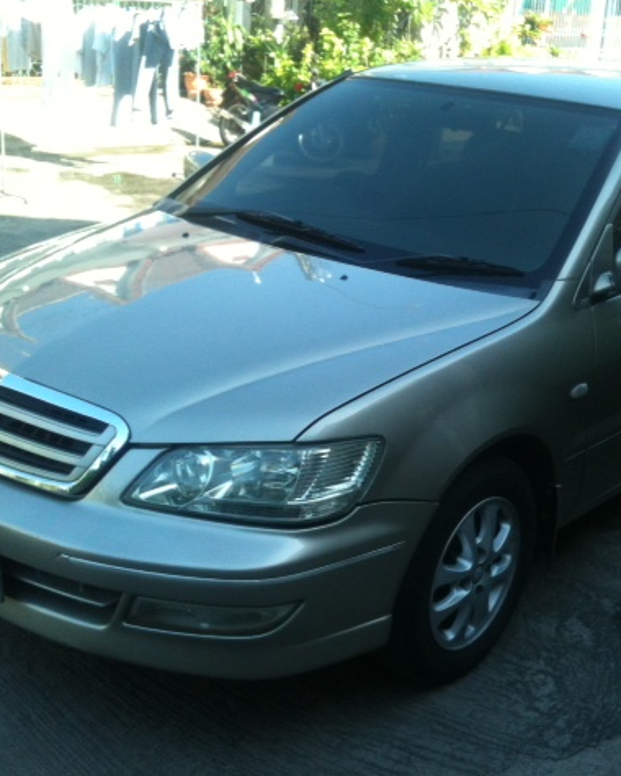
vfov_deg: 40.3
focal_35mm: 46
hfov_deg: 32.6
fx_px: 1057
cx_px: 376
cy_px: 390
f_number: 2.8
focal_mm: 3.85
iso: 64
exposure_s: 1/197
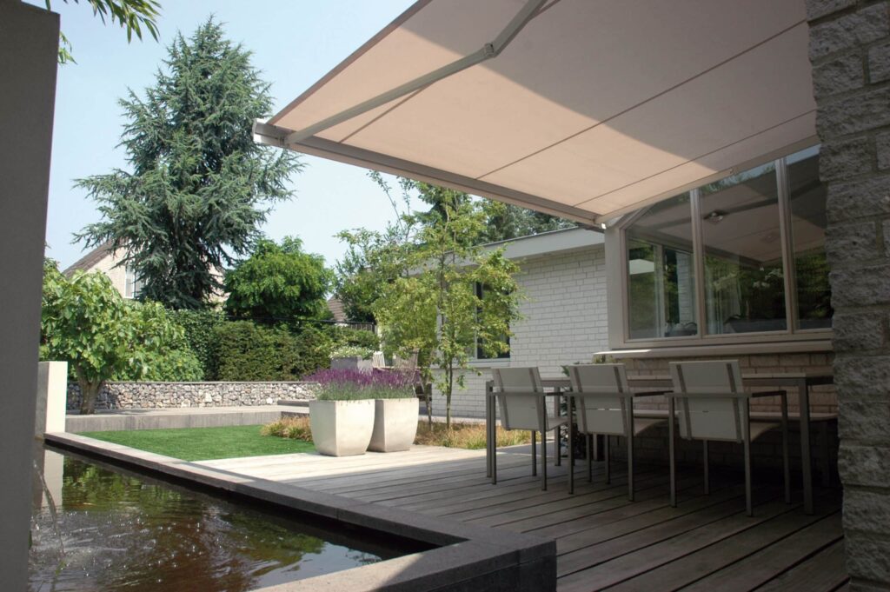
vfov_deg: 47.9
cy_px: 296
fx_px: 667
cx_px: 445
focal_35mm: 27
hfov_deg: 67.4
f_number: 9
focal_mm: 18
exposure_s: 1/250
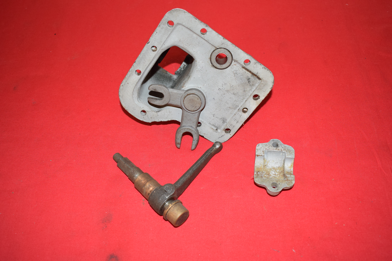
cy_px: 130
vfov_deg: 36.9
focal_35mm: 36
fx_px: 392
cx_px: 196
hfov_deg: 53.1
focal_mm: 24
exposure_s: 1/200
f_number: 5
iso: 1250
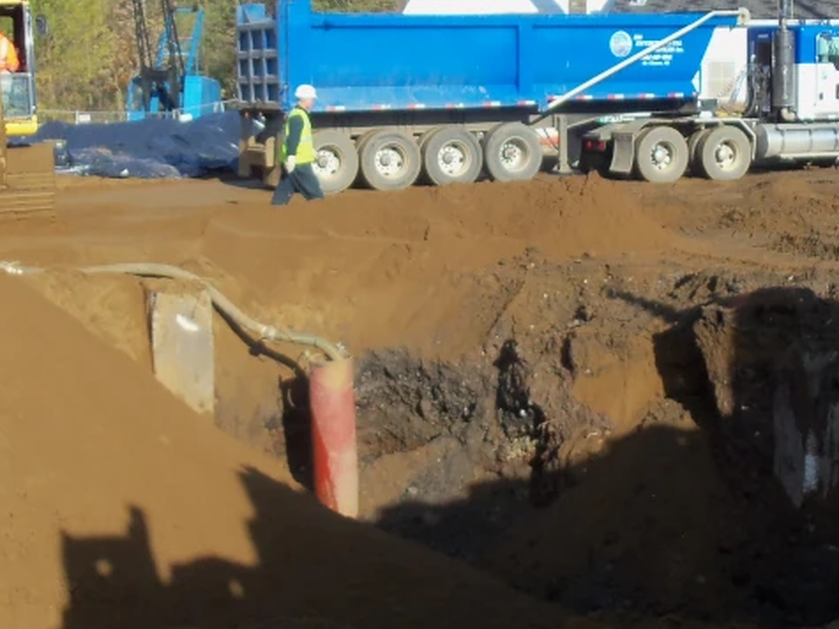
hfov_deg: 29.4
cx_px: 403
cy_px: 207
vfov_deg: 22.1
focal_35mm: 66
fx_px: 1599
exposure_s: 1/500
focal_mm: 5.2
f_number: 3.4
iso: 80
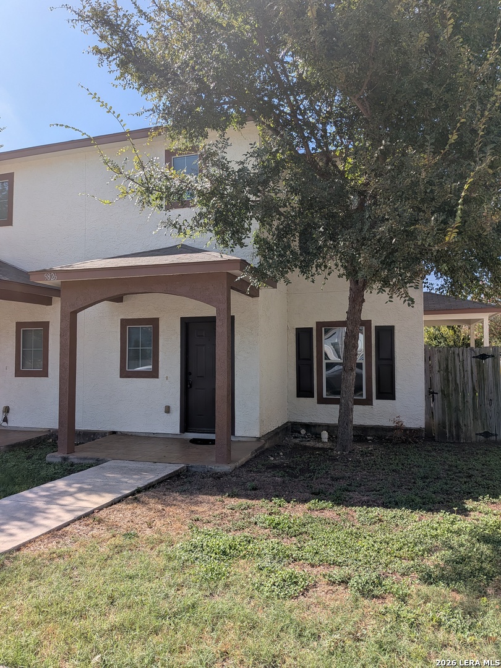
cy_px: 334
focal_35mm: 24
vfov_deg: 71.6
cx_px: 250
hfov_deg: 56.8
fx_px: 463
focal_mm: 4.53
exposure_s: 1/1898
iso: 30
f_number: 1.7
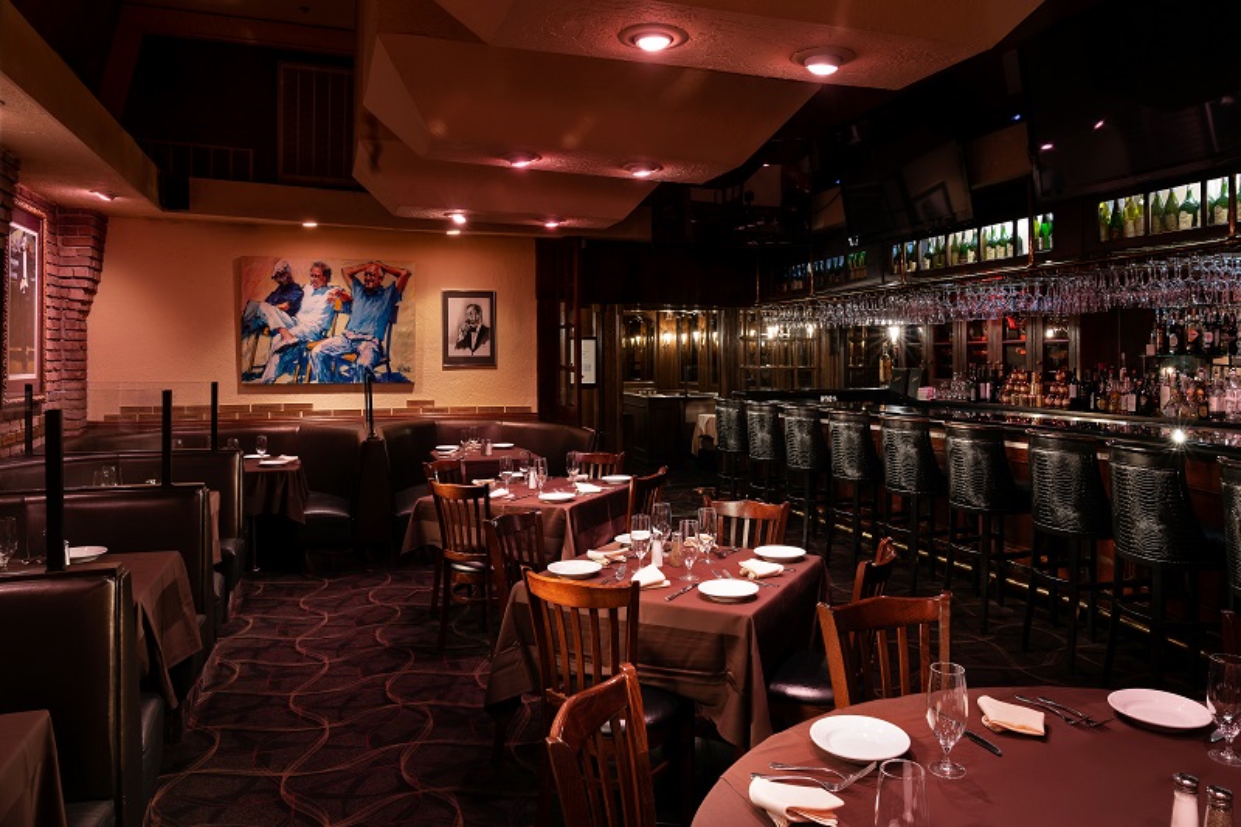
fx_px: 827
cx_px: 620
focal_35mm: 24
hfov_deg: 73.8
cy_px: 414
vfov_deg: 53.1
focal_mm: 24
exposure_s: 6
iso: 100
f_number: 10
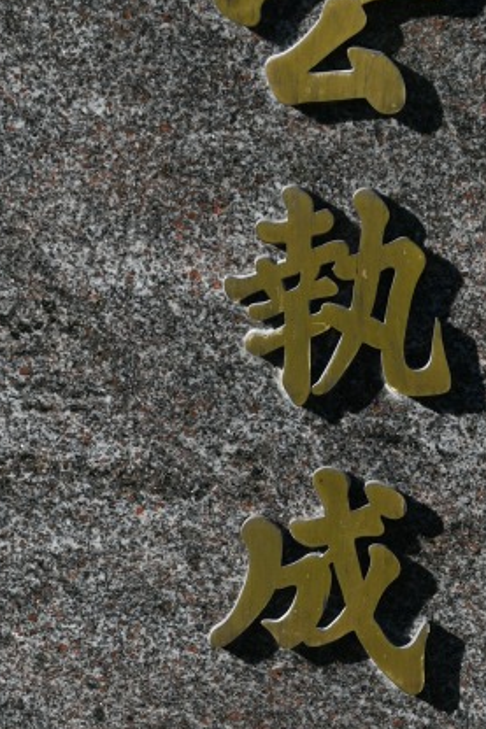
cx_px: 98
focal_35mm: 303
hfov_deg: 4.5
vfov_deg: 6.8
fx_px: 6140
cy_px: 587
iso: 200
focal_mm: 70
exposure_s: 1/400
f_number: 6.3
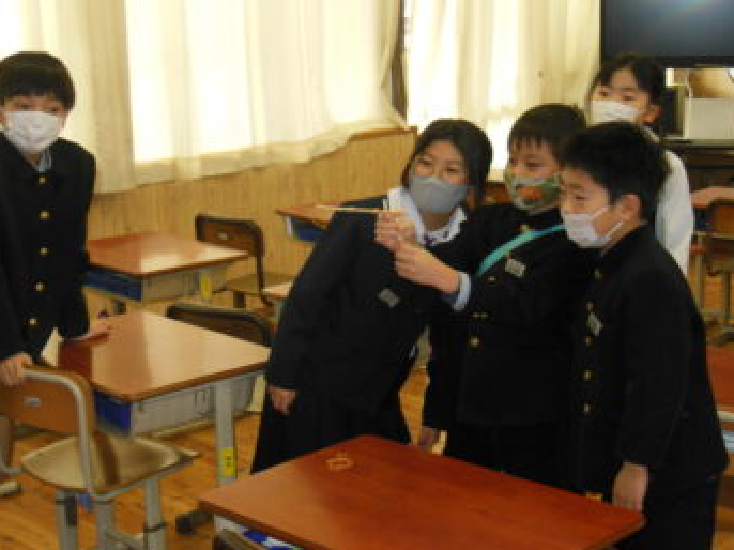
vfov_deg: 23.3
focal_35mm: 63
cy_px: 272
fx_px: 1335
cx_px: 355
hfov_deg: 30.7
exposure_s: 1/60
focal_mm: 10.7
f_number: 5
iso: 400
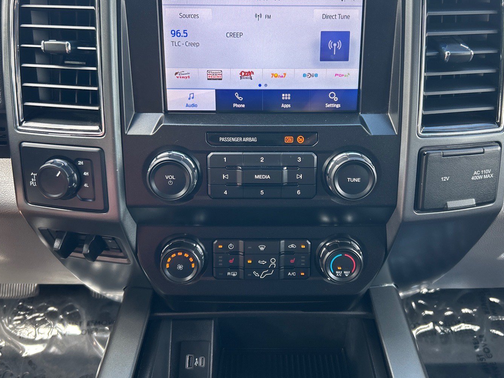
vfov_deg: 45.2
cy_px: 155
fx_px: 451
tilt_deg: -28.5
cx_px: 271
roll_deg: +1.3
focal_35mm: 31
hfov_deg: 58.3
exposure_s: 1/121
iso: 64
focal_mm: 5.7
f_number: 1.5
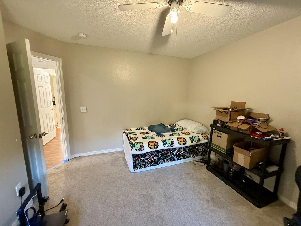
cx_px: 150
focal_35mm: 14
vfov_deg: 85.7
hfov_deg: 102.1
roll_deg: -1.3
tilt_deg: -7.9
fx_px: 122
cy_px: 113
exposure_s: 1/60
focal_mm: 2.22
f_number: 2.2
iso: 500
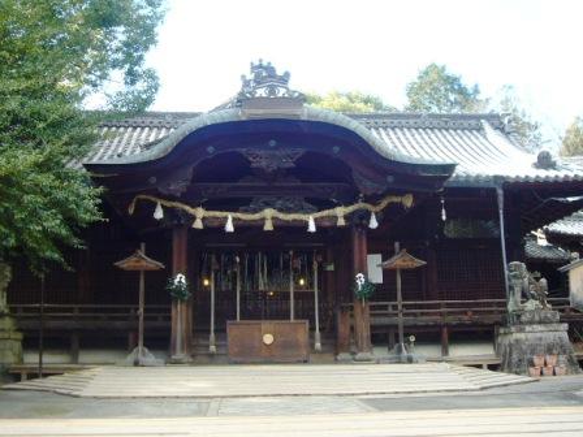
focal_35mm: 40
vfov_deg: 36.0
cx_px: 292
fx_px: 674
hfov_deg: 46.8
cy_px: 218
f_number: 2.8
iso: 80
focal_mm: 4.7
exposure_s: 1/100
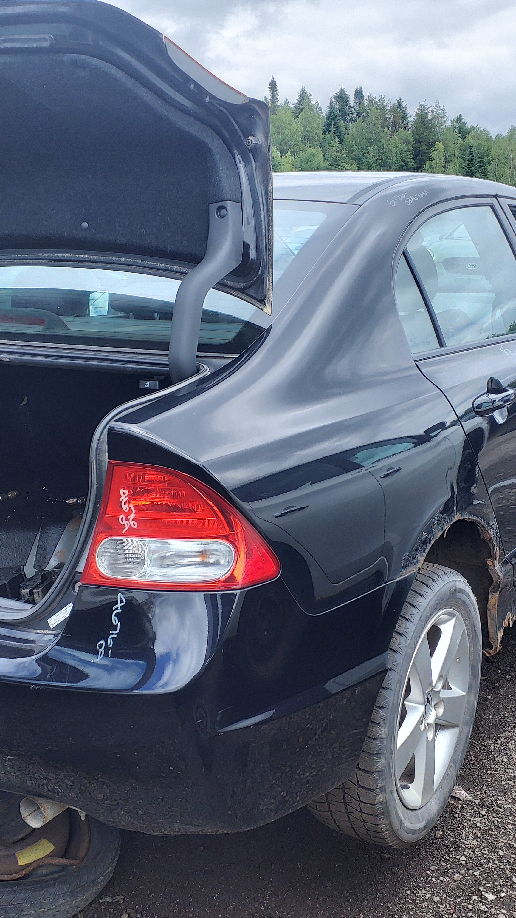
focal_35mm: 38
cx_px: 246
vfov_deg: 52.8
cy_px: 459
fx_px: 924
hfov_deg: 31.2
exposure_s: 1/240
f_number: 1.9
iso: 40
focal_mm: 3.58
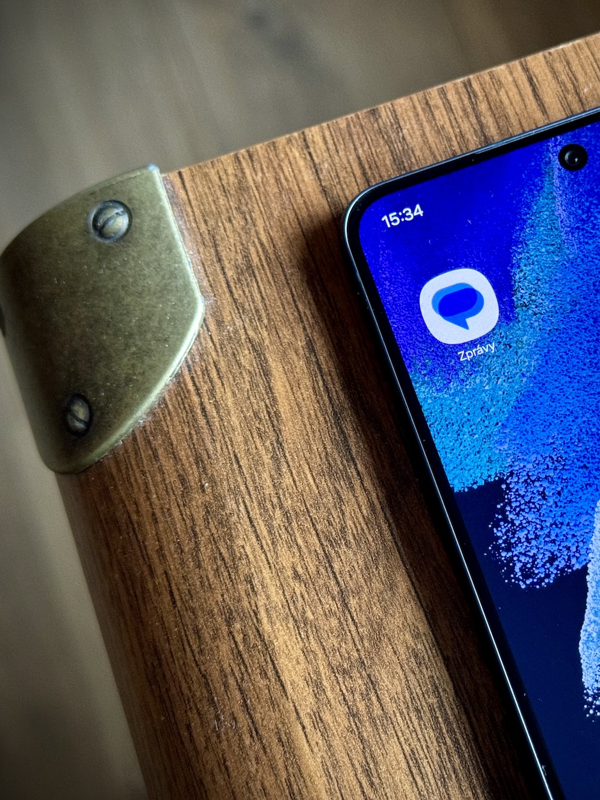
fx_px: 1502
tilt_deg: -73.6
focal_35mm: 65
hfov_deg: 22.3
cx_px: 465
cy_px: 394
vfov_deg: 29.8
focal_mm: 6.76
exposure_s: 1/60
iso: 250
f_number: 1.78
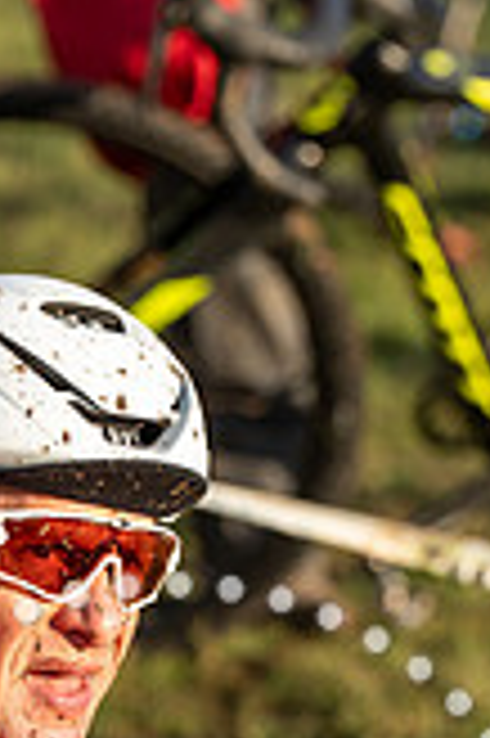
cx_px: 256
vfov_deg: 4.9
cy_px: 612
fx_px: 8633
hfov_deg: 3.3
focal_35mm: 422
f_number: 4
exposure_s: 1/1000
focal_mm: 154
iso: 250
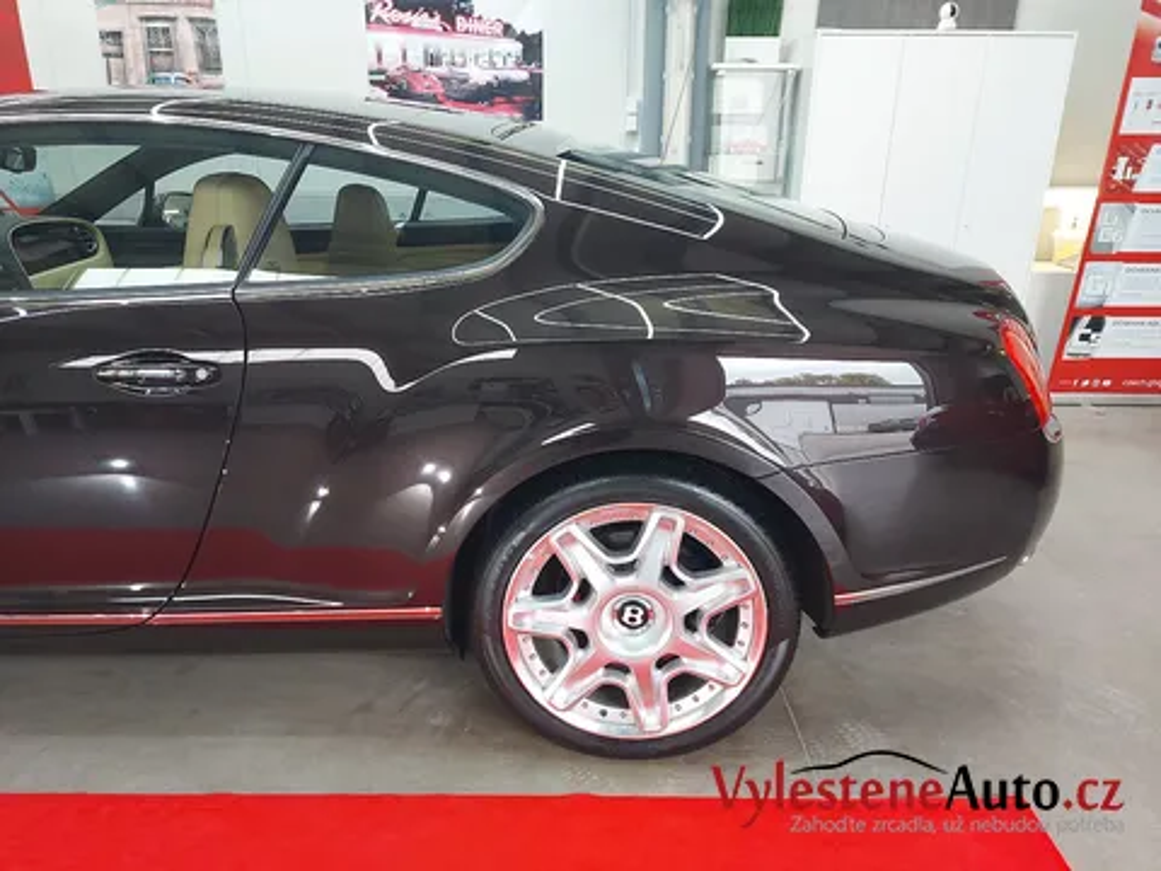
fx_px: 805
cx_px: 580
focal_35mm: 24
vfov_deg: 56.8
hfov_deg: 71.6
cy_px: 436
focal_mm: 5.23
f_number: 1.8
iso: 125
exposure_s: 1/50
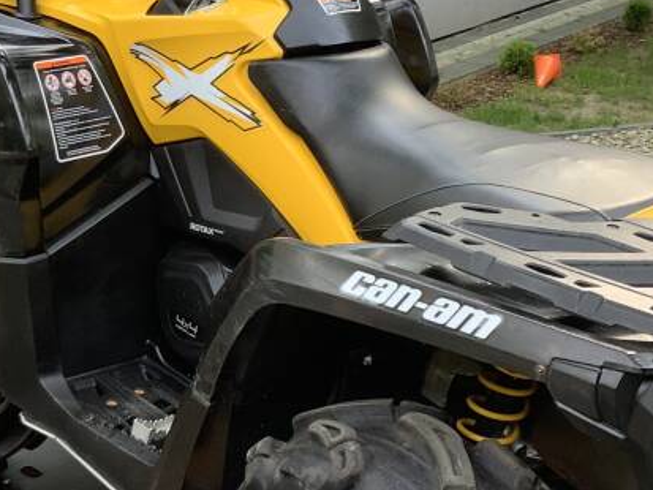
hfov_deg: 25.8
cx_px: 217
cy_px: 376
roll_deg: +0.4
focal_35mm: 75
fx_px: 1415
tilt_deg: -23.6
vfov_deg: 19.5
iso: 64
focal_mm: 3.3
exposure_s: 1/120
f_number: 2.4
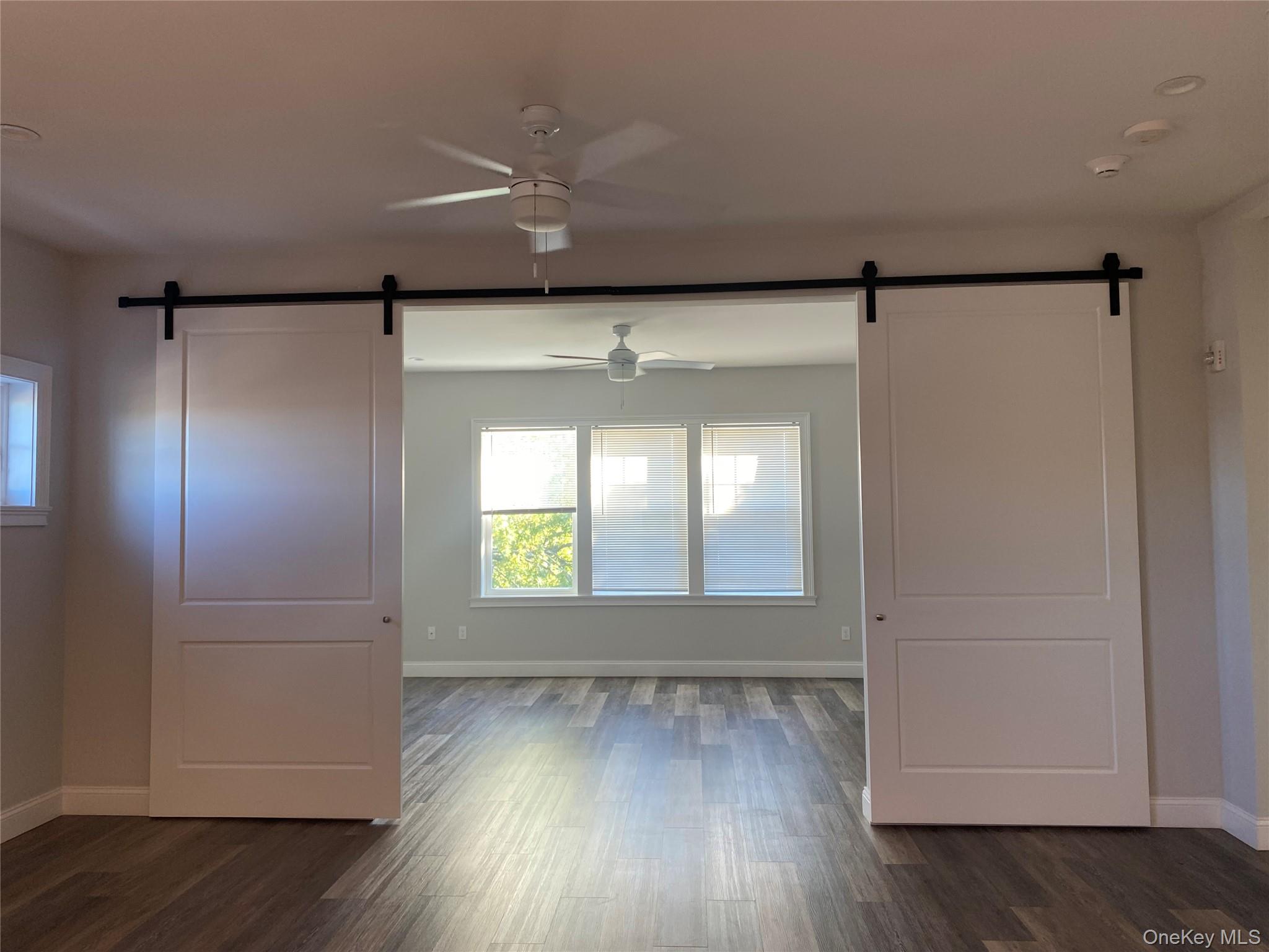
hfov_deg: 67.3
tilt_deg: +4.2
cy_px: 476
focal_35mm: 26
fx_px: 953
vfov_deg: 53.1
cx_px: 634
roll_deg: +1.3
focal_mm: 4.25
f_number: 1.8
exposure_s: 1/60
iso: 80
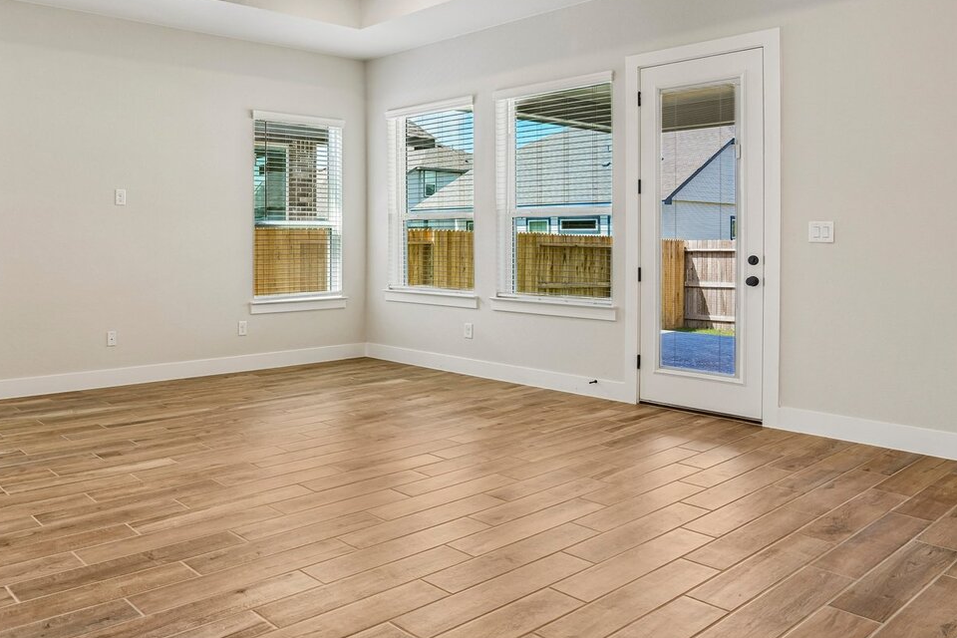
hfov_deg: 64.3
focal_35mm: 27
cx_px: 268
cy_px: 244
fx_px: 718
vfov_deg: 47.5
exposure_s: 1/45
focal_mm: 16
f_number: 8
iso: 400
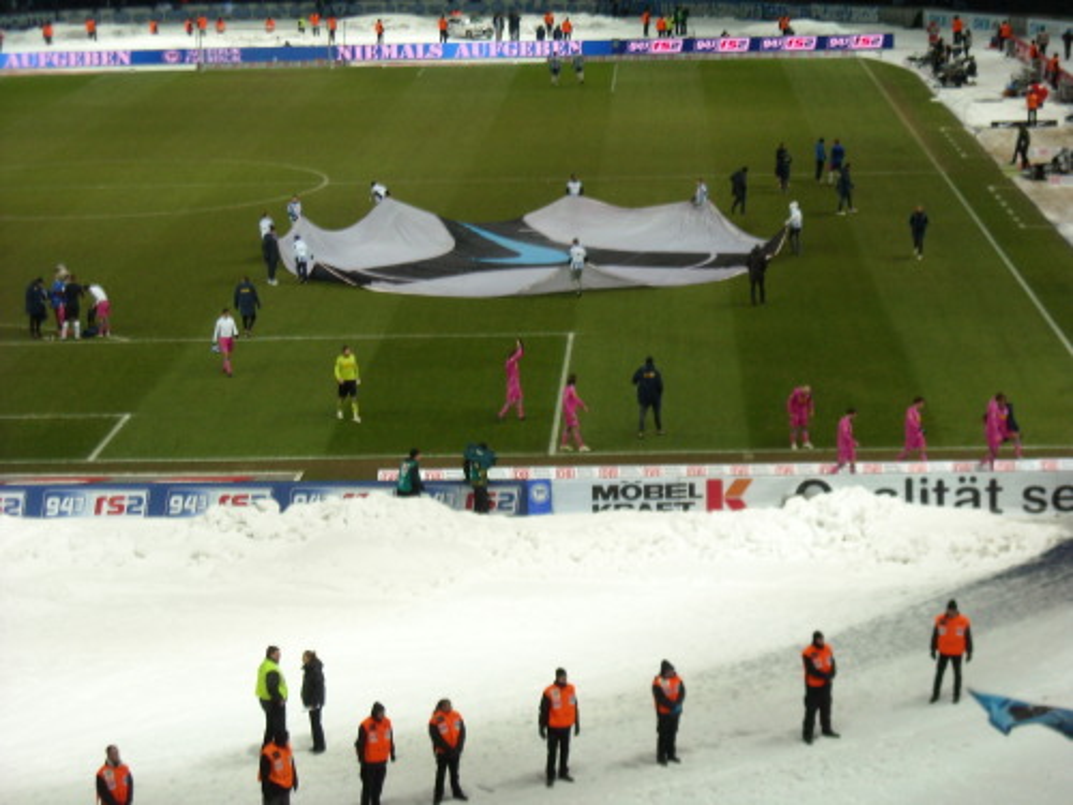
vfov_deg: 14.1
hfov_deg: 18.7
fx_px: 3255
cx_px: 536
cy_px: 402
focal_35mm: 105
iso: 161
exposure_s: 1/60
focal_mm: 17.1
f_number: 4.7
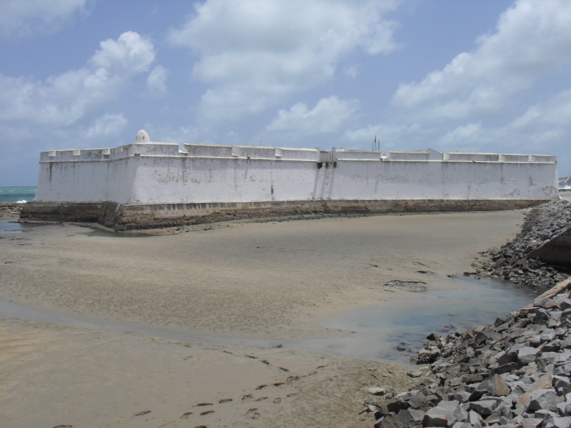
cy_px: 214
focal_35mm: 35
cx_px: 286
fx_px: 577
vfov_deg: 40.7
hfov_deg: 52.6
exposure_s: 1/350
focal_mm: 6.3
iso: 100
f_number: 8.4
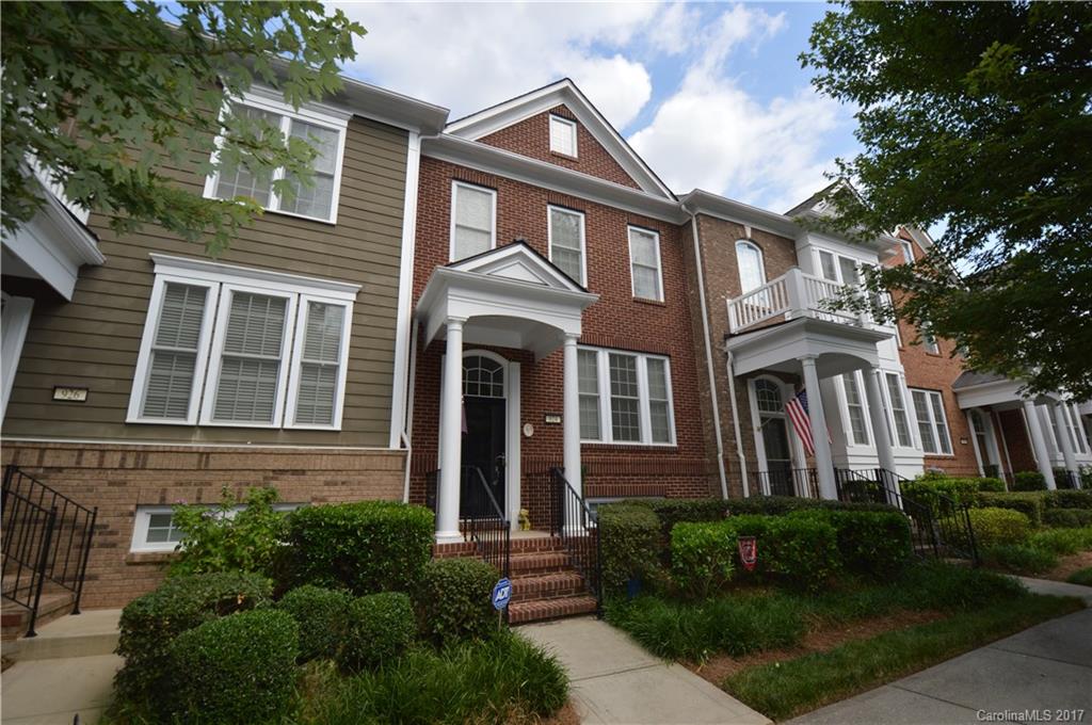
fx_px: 454
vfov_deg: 77.2
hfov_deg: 100.5
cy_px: 362
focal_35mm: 15
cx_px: 546
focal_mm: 10
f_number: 5.6
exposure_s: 1/200
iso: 100
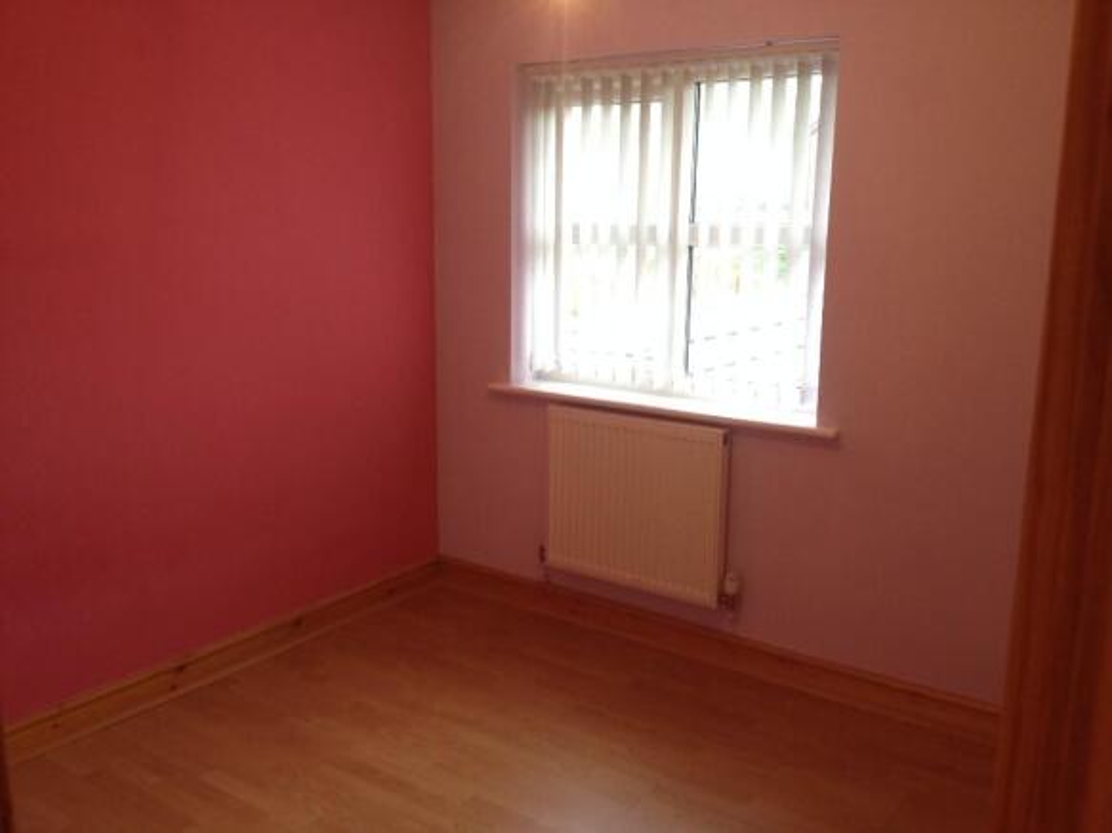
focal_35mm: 35
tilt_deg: -12.2
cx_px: 556
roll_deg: -2.6
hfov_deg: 52.6
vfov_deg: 40.7
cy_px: 416
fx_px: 1124
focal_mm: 4.28
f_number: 2.4
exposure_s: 1/20
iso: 100
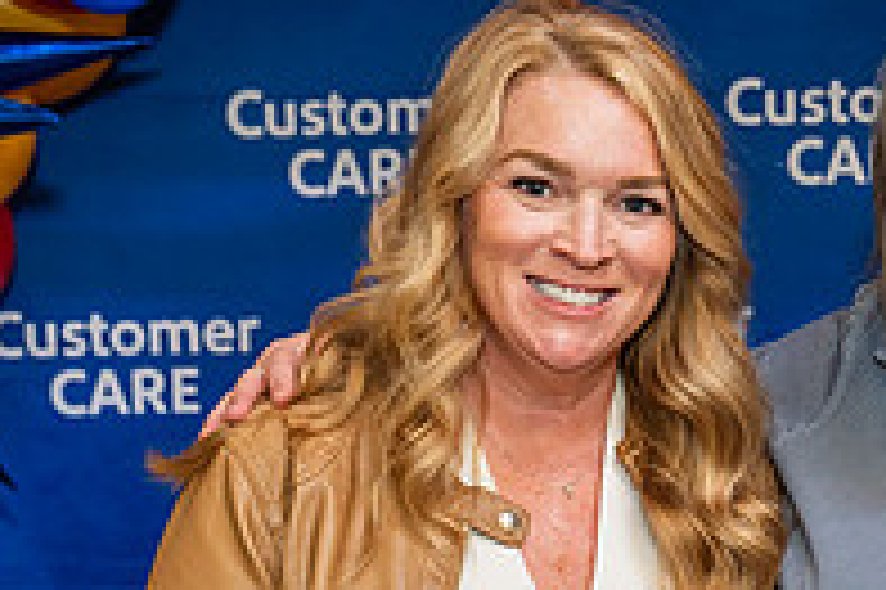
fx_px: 2680
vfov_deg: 12.4
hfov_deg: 18.4
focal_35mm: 109
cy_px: 615
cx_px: 819
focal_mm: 37
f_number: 4
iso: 1250
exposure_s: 1/160
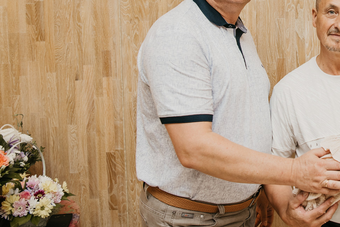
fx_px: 557
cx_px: 322
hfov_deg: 31.9
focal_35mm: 59
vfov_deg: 22.4
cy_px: 20
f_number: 4
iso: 200
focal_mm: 28
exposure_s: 1/160
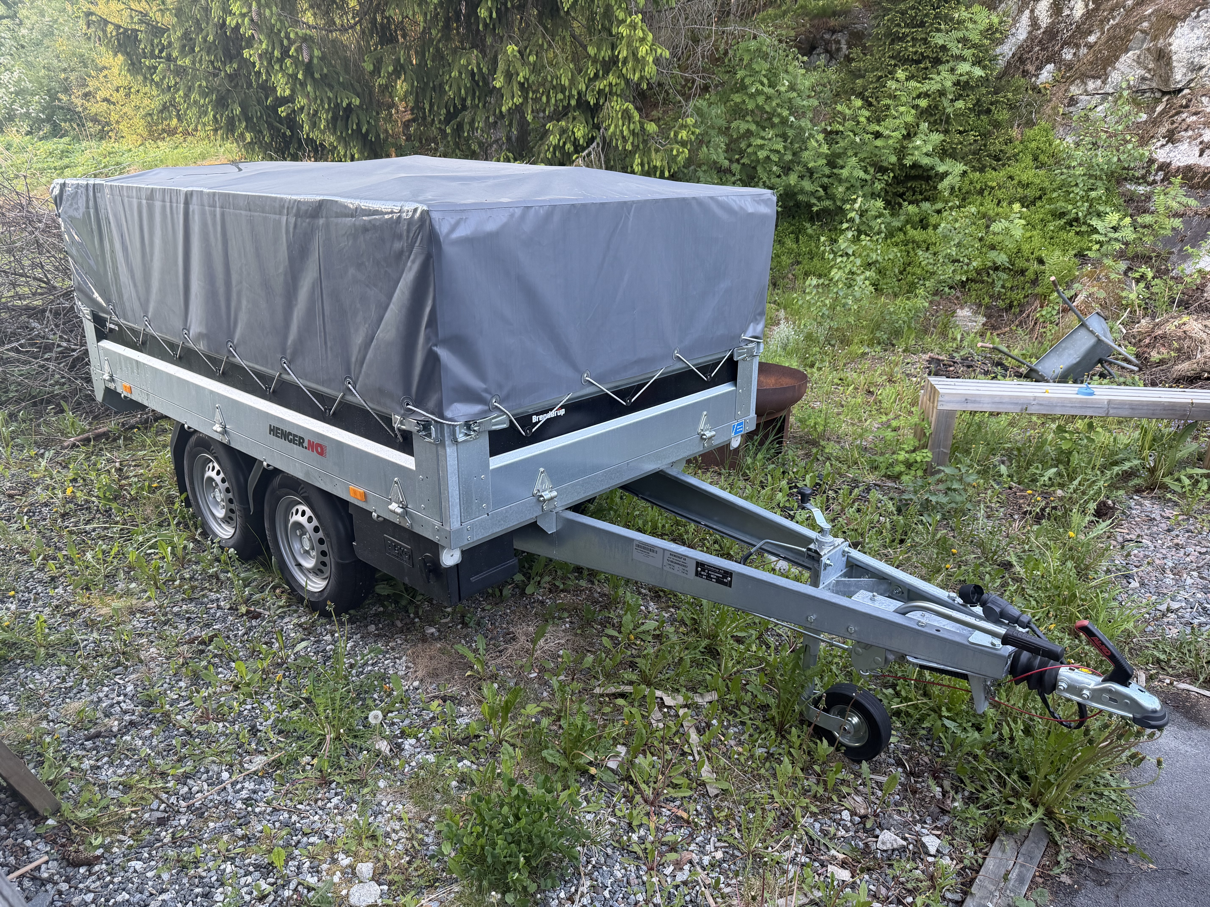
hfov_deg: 71.6
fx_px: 839
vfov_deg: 56.8
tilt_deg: -20.1
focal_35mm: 24
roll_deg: -2.1
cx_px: 605
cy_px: 454
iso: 200
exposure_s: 1/97
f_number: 1.78
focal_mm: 6.76
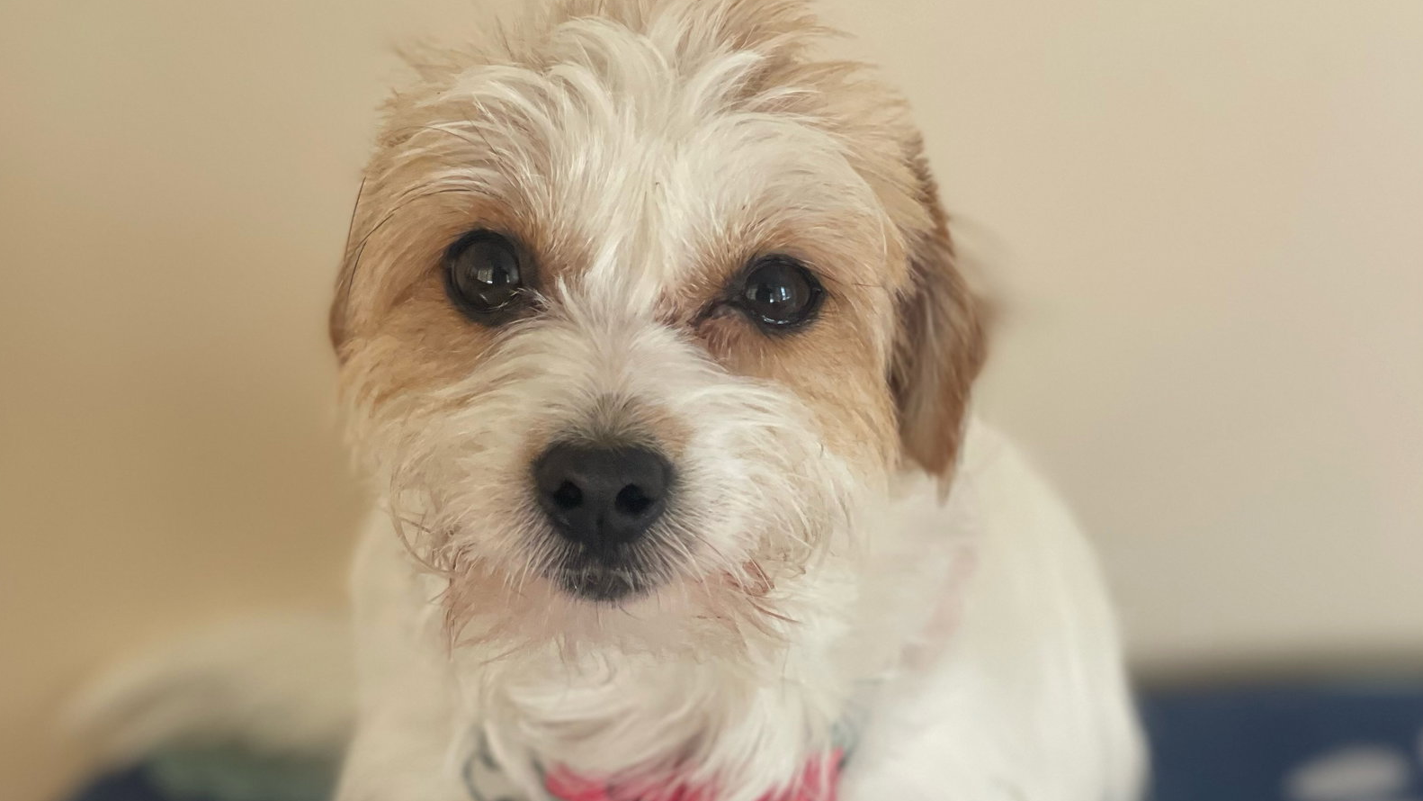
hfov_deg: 22.7
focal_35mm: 94
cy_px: 572
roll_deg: -0.2
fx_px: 3547
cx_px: 713
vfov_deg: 12.8
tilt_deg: -26.1
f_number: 2.2
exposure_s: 1/121
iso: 100
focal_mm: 7.5
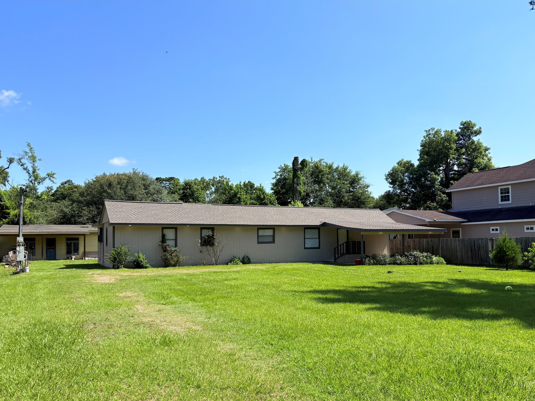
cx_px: 271
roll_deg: -1.0
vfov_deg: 48.1
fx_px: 448
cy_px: 223
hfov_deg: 61.7
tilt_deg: +2.7
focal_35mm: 29
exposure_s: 1/3623
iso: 50
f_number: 1.6
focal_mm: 5.96
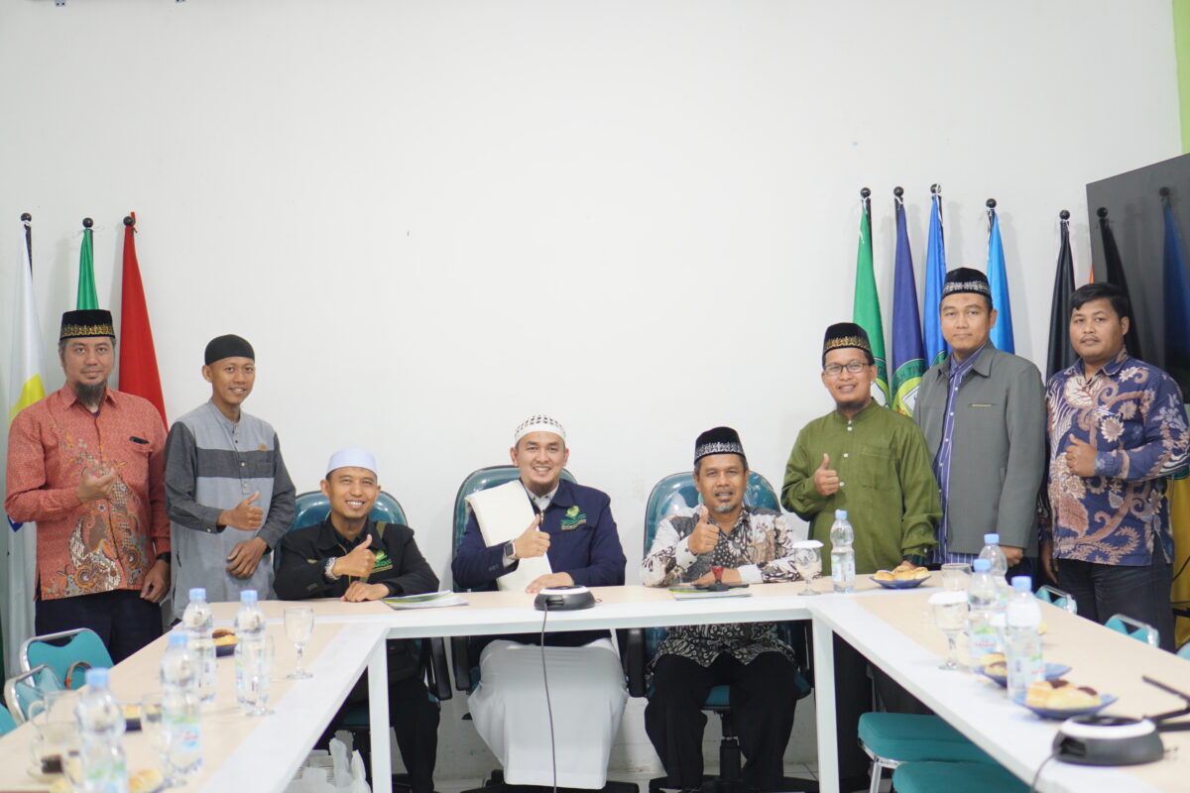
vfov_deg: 25.8
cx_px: 595
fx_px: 1735
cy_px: 396
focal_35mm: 52
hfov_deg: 37.9
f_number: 1.8
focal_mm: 35
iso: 200
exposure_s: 1/100
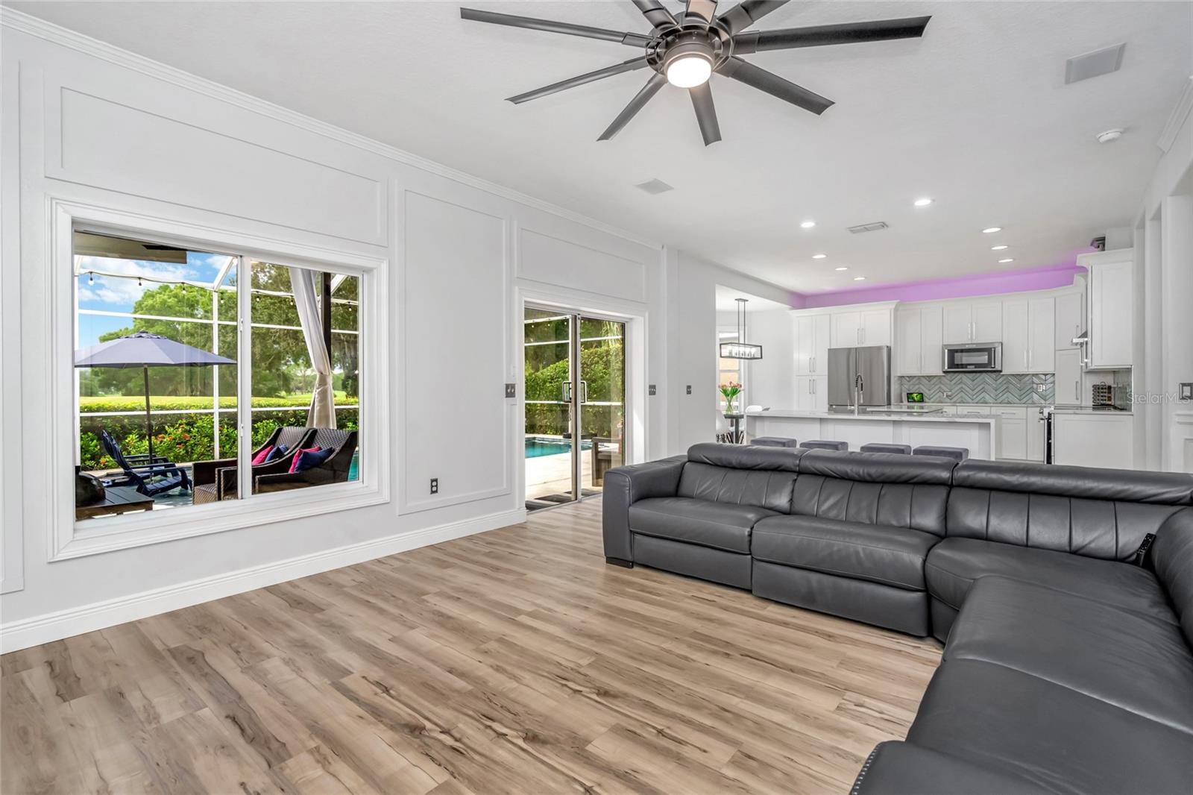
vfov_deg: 73.7
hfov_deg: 96.7
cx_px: 596
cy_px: 398
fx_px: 530
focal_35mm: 16
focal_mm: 16
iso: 640
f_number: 6.7
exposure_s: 1/60
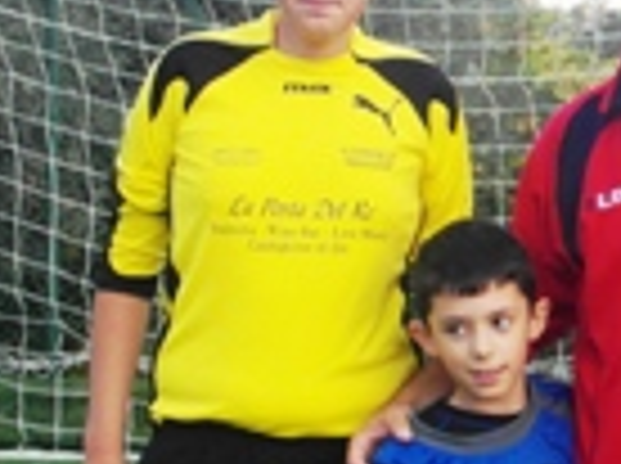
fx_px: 2830
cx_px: 657
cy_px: 327
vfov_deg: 9.4
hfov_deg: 12.3
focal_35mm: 158
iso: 160
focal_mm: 8.7
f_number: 3.8
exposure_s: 1/90
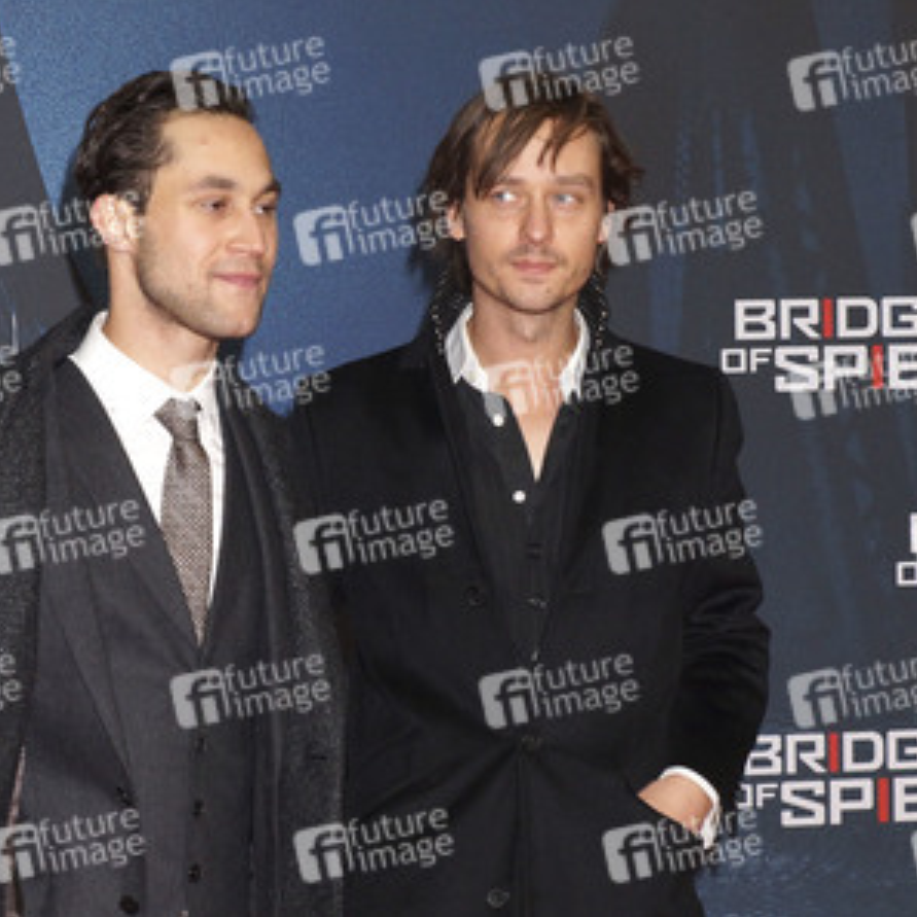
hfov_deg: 12.9
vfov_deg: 12.9
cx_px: 290
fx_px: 4046
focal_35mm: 135
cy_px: 460
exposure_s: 1/200
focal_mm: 50
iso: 640
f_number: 8
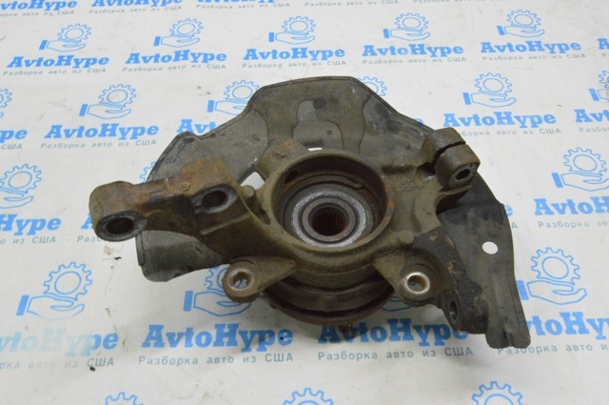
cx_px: 304
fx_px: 558
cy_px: 202
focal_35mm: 33
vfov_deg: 39.9
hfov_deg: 57.3
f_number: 20
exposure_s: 1/20
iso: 6400
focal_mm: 22
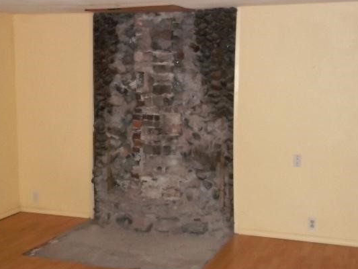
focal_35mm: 54
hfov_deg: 35.4
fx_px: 559
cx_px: 146
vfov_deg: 27.0
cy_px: 154
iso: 400
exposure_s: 1/30
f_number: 3.1
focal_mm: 6.5
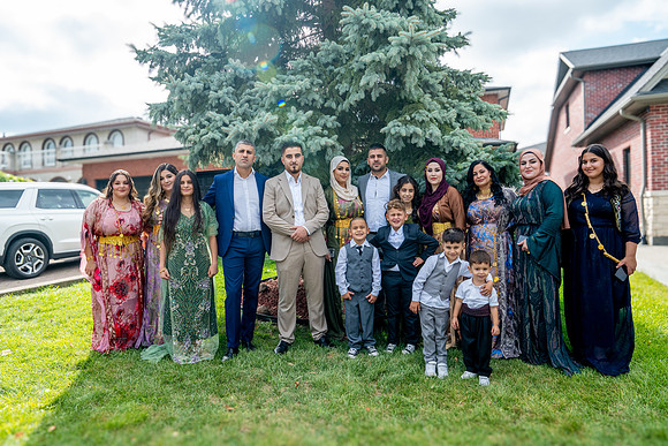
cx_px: 334
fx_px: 445
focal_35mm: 24
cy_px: 223
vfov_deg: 53.2
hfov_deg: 73.7
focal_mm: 24
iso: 320
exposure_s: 1/320
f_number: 7.1
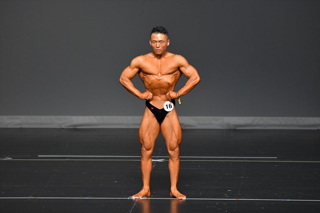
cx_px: 160
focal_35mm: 315
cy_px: 106
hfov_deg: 6.5
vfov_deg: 4.4
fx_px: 2799
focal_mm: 210
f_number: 5.6
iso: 2500
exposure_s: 1/400
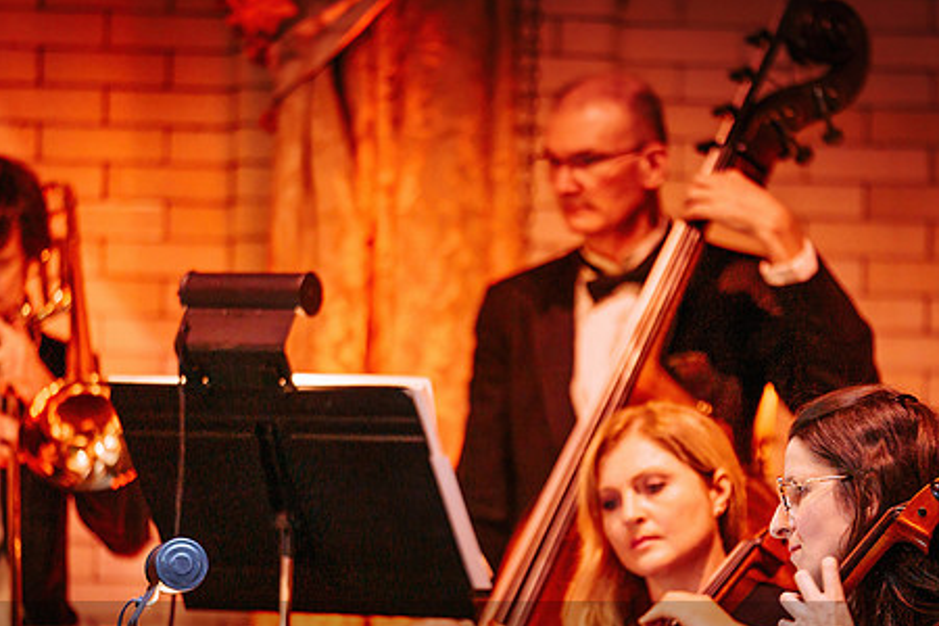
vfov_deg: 5.4
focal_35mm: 255
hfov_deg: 8.1
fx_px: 6651
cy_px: 385
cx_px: 513
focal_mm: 198
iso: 1000
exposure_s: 1/60
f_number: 2.8
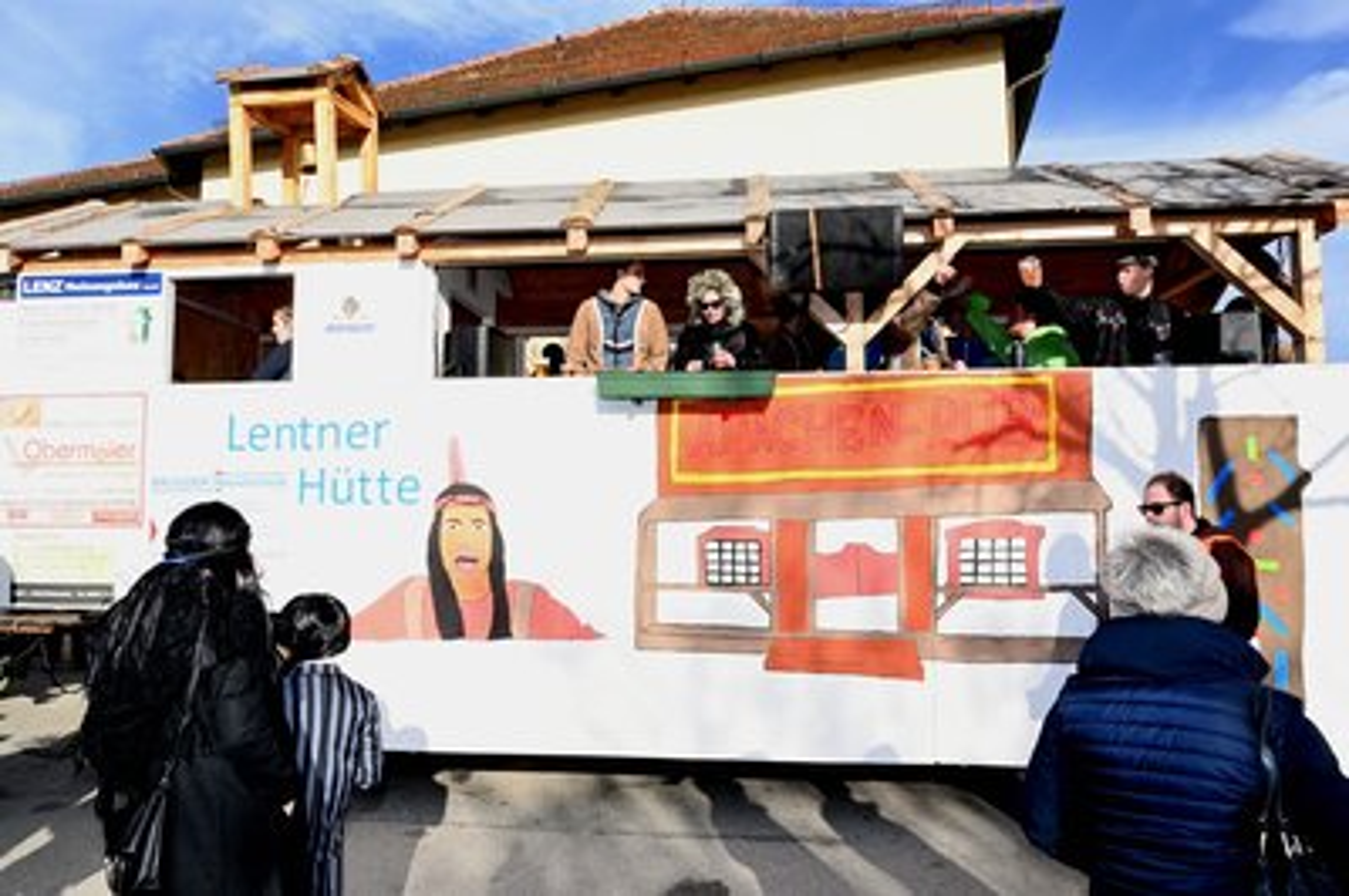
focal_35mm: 24
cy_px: 448
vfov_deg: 53.1
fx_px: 899
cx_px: 674
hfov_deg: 73.8
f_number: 22
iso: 1000
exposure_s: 1/200
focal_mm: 24
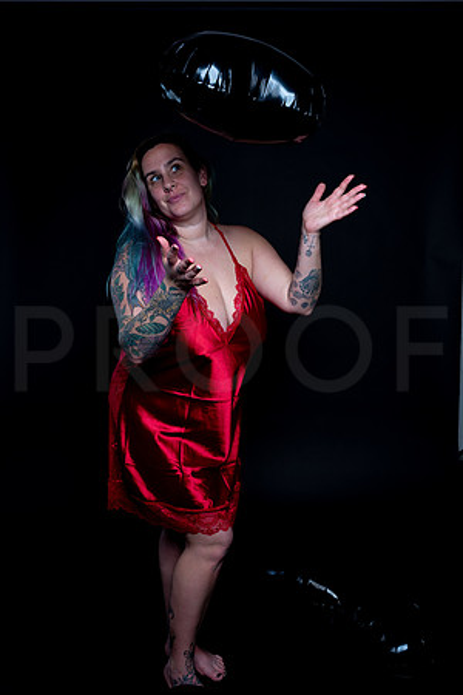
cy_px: 348
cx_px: 232
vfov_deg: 54.4
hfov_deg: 37.9
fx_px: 675
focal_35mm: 35
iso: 100
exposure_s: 1/160
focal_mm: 35
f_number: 10
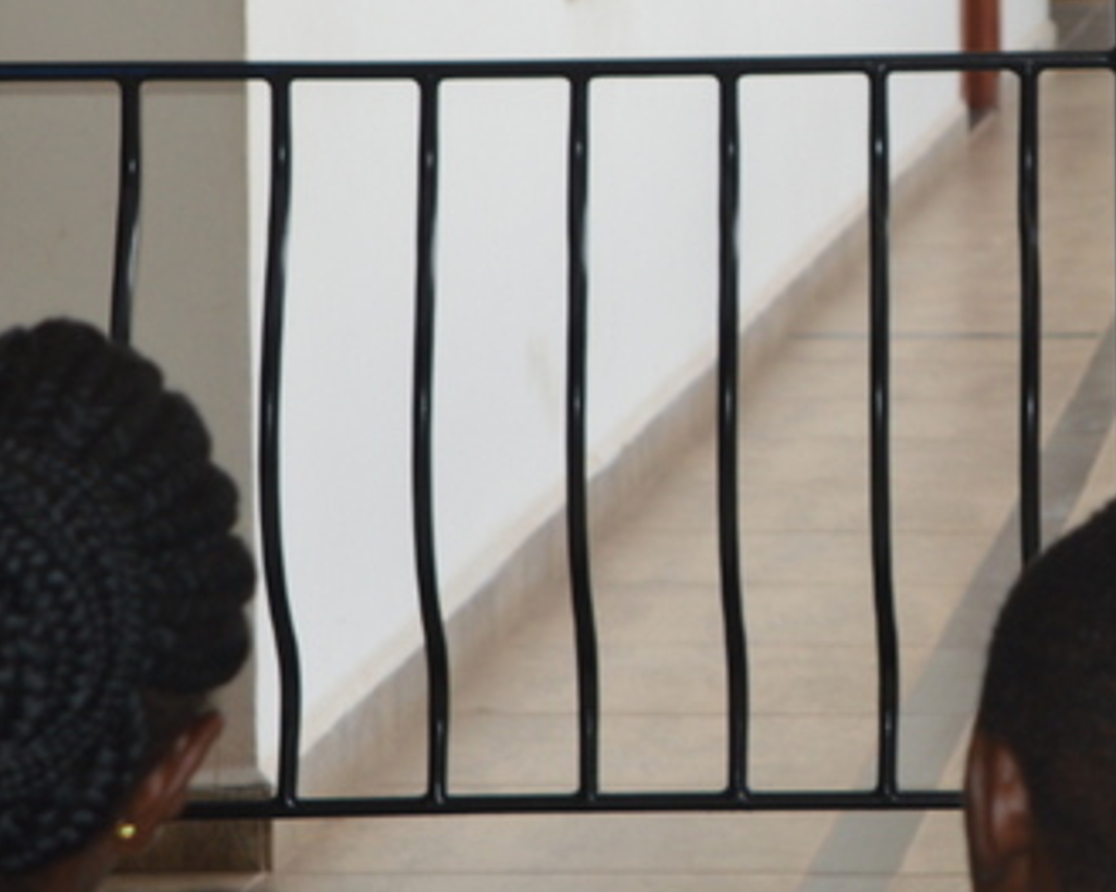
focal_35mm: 235
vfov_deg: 6.5
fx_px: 7774
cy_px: -178
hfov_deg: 8.1
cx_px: 1581
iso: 250
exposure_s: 1/125
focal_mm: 55
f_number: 5.6
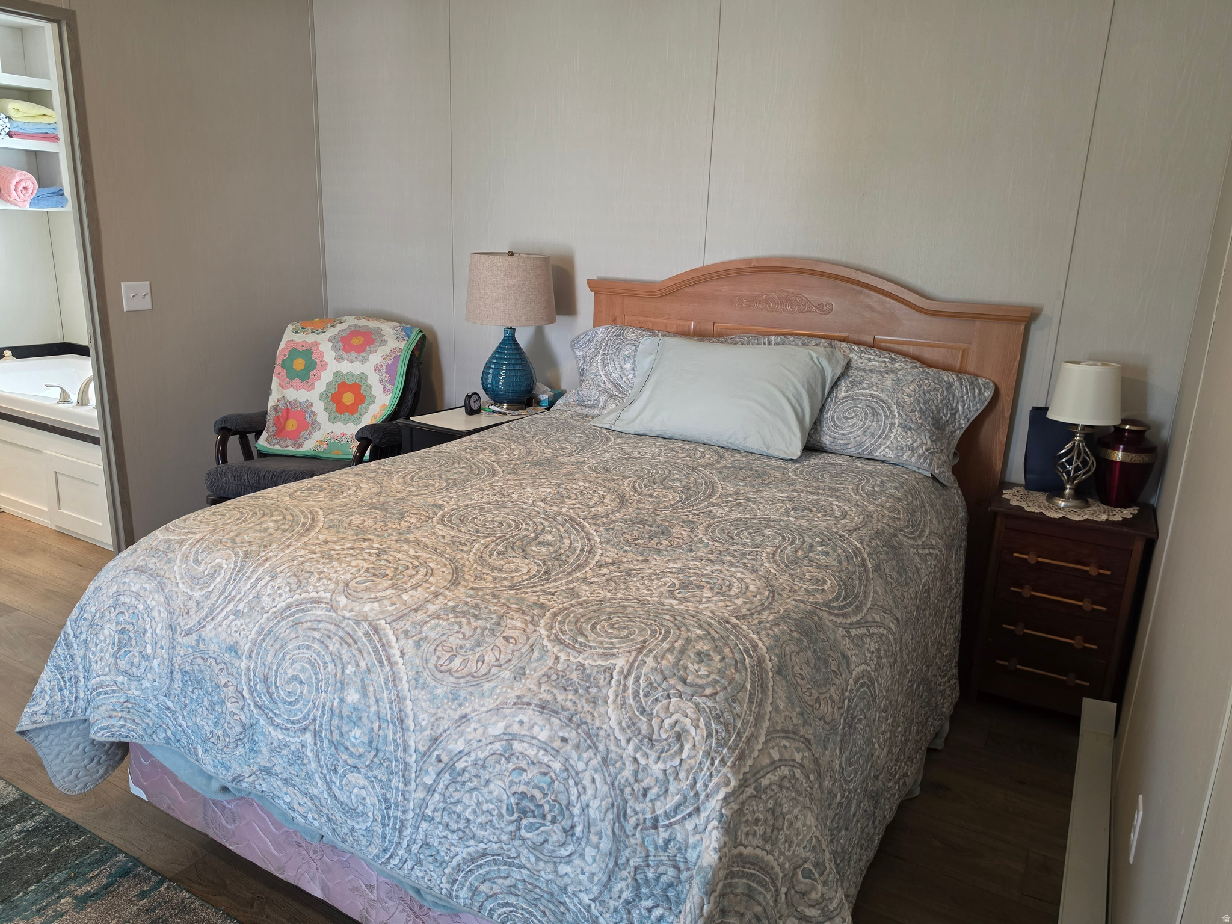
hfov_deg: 73.9
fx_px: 819
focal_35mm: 23
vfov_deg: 58.9
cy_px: 462
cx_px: 616
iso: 250
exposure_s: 1/120
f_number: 1.4
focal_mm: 6.5
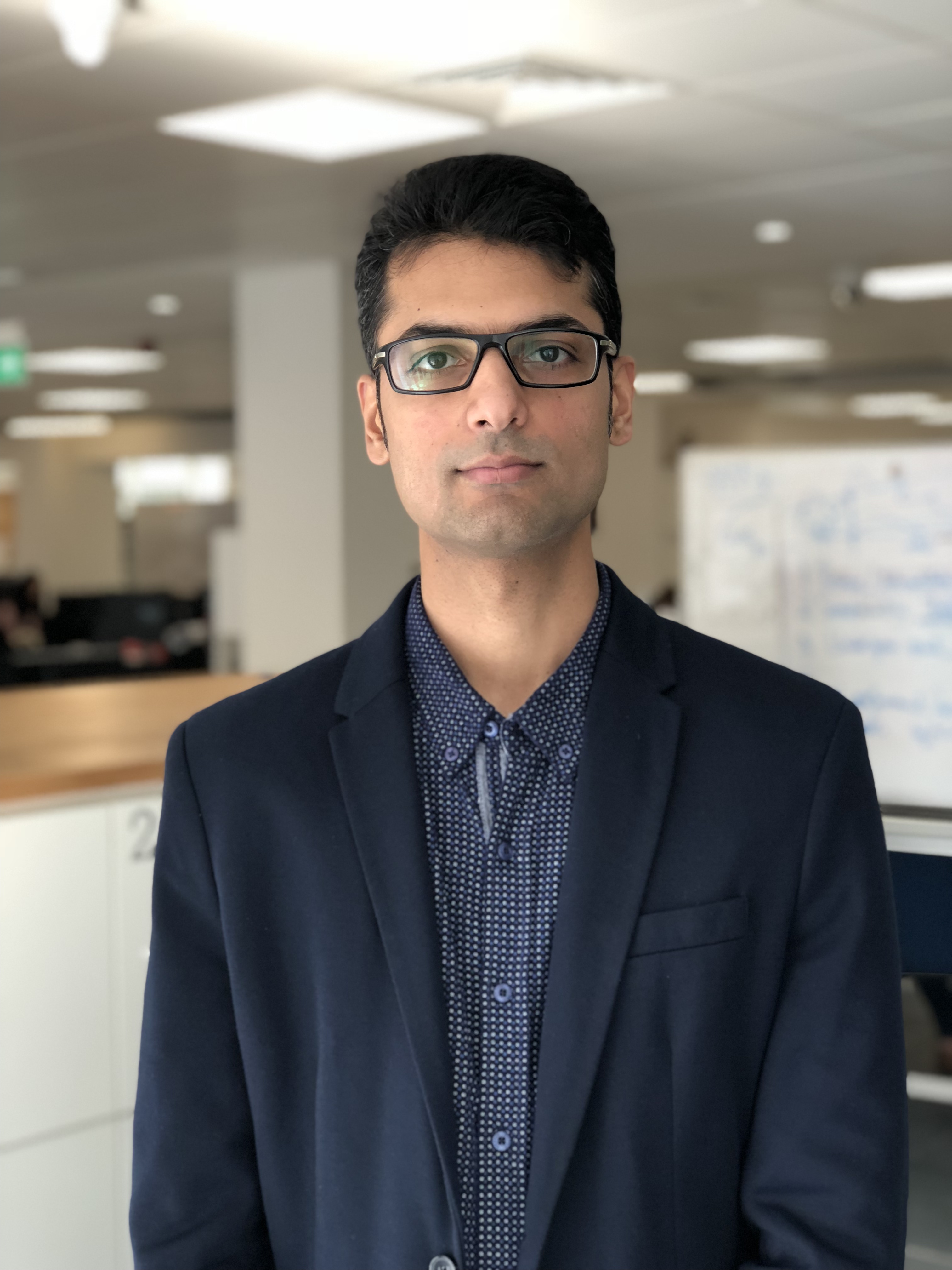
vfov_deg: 33.8
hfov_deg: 25.7
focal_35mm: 57
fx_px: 2090
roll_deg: +0.6
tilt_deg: -4.3
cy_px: 635
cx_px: 476
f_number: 2.8
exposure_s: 1/50
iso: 64
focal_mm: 6.6
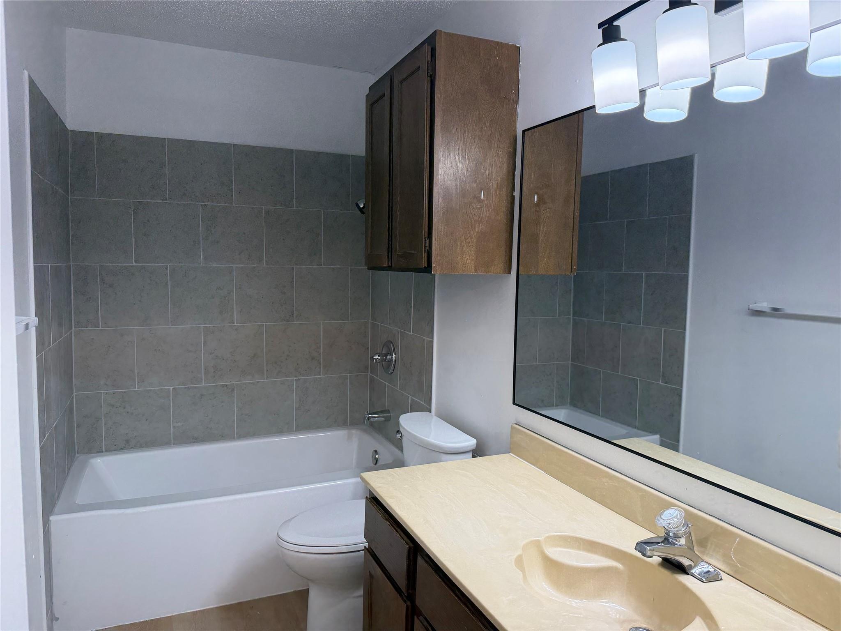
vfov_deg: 56.8
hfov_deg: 71.6
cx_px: 420
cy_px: 316
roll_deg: -1.1
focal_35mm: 24
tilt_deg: -4.9
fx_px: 583
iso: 200
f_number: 1.78
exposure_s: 1/196
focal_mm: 6.76
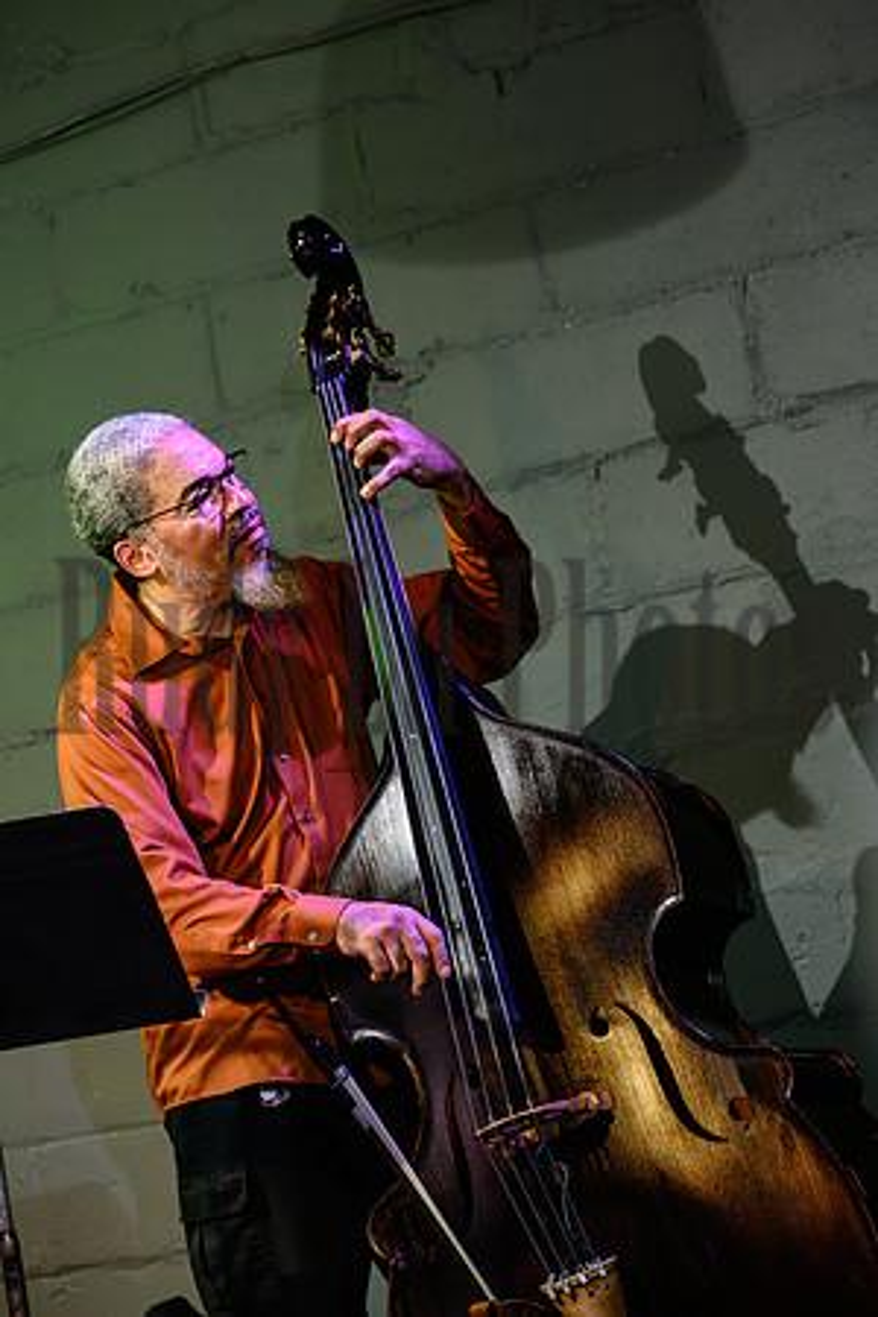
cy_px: 658
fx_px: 4207
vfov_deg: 17.8
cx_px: 439
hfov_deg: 11.9
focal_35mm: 115
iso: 5000
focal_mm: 115
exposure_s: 1/100
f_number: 4
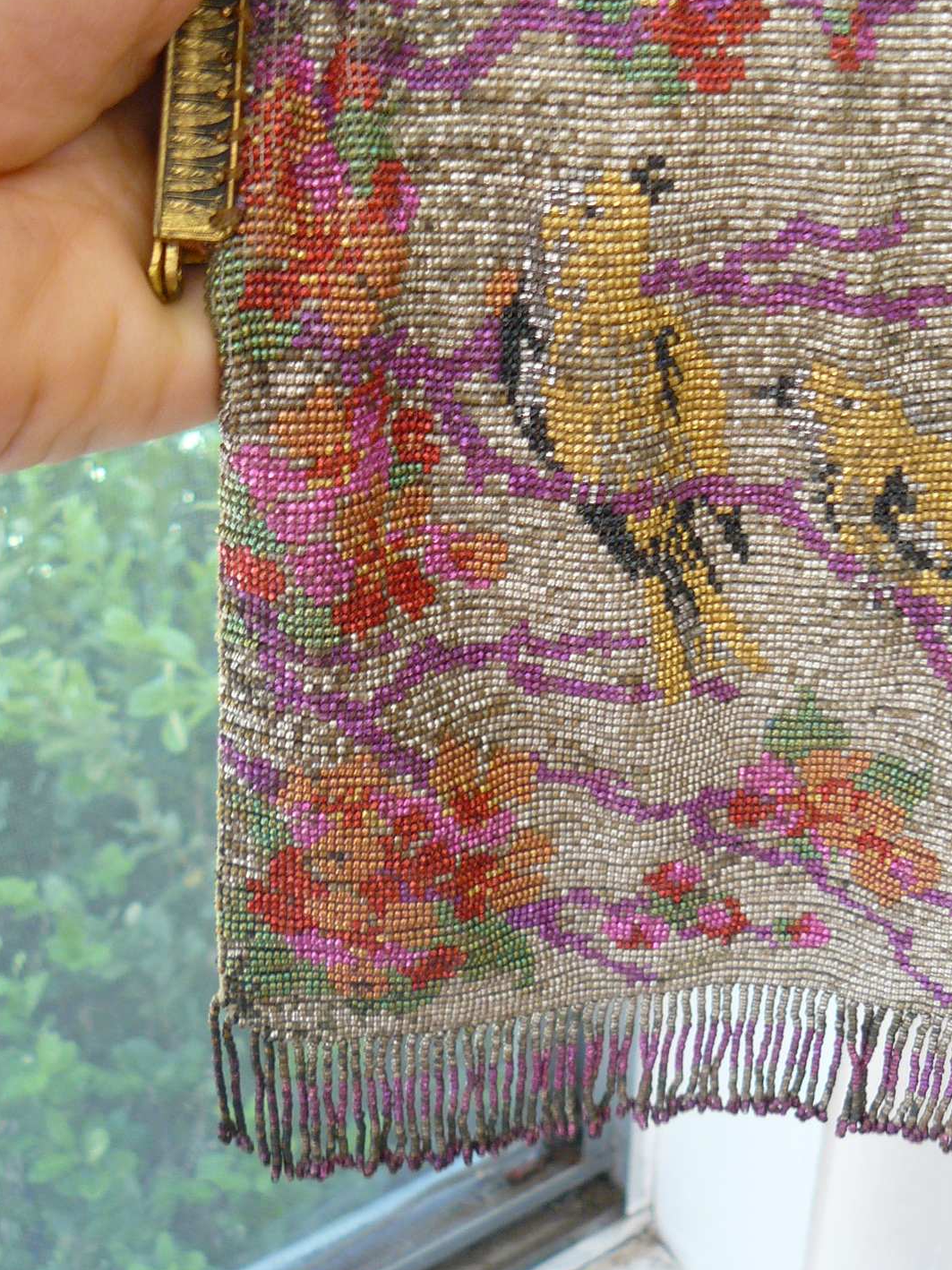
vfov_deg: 36.3
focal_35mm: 52
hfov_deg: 27.9
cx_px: 626
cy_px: 390
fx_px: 1907
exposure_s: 1/30
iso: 125
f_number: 2.8
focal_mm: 6
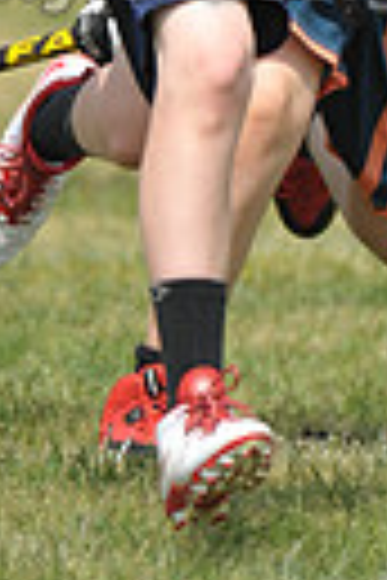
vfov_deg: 1.3
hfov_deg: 0.9
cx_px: 130
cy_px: -243
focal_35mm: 1614
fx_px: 26024
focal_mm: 360
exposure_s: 1/3200
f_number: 4
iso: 640
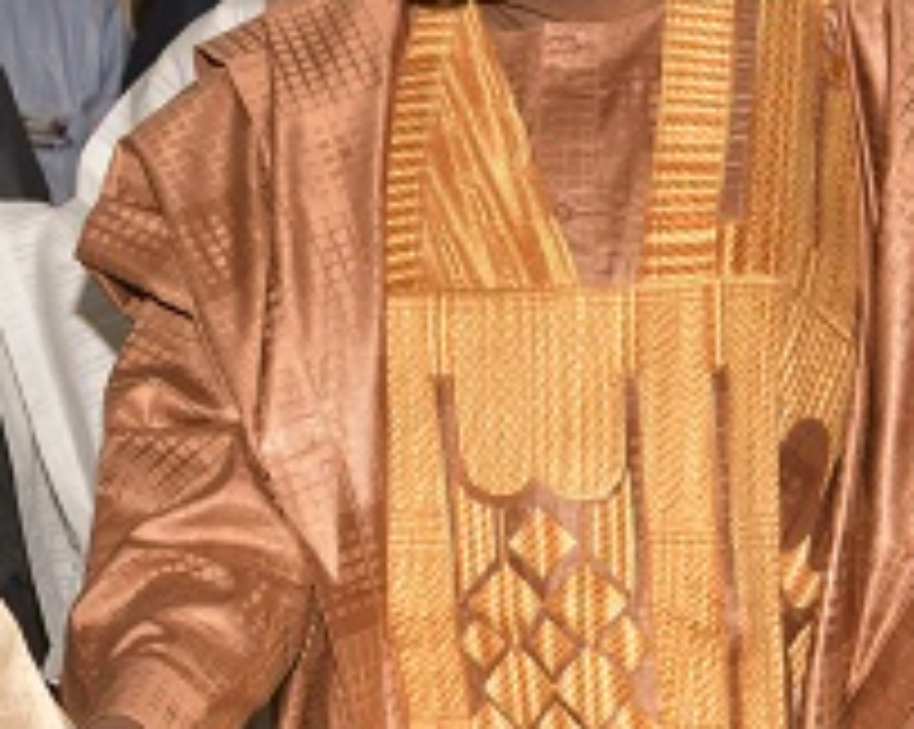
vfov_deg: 12.7
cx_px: -117
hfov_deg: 15.6
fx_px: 3243
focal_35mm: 120
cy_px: 50
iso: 200
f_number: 5
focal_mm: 24
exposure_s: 1/60
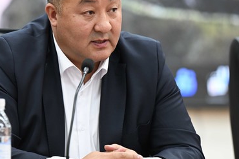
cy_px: 57
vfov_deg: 5.5
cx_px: 92
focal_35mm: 250
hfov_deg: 8.2
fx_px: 1658
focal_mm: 185
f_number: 3.2
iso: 1000
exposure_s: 1/200
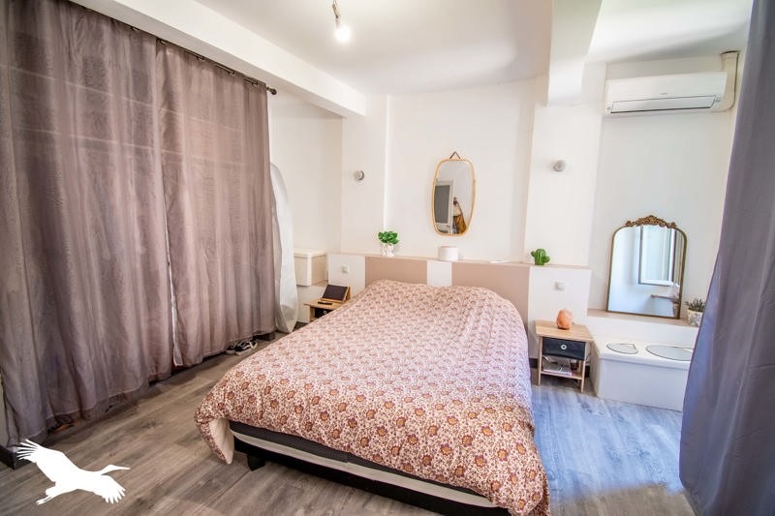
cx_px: 388
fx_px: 323
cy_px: 258
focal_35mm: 15
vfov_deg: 77.3
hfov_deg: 100.4
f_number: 4.5
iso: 1000
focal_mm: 10
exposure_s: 1/50
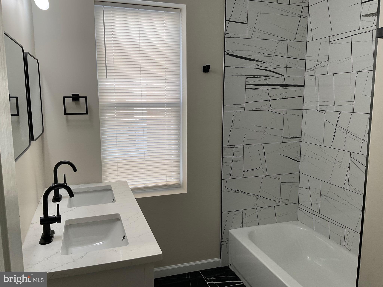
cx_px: 192
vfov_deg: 48.2
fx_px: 321
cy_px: 144
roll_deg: -1.2
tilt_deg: -9.2
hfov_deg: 61.7
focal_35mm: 29
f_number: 1.8
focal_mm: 3
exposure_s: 1/120
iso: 32
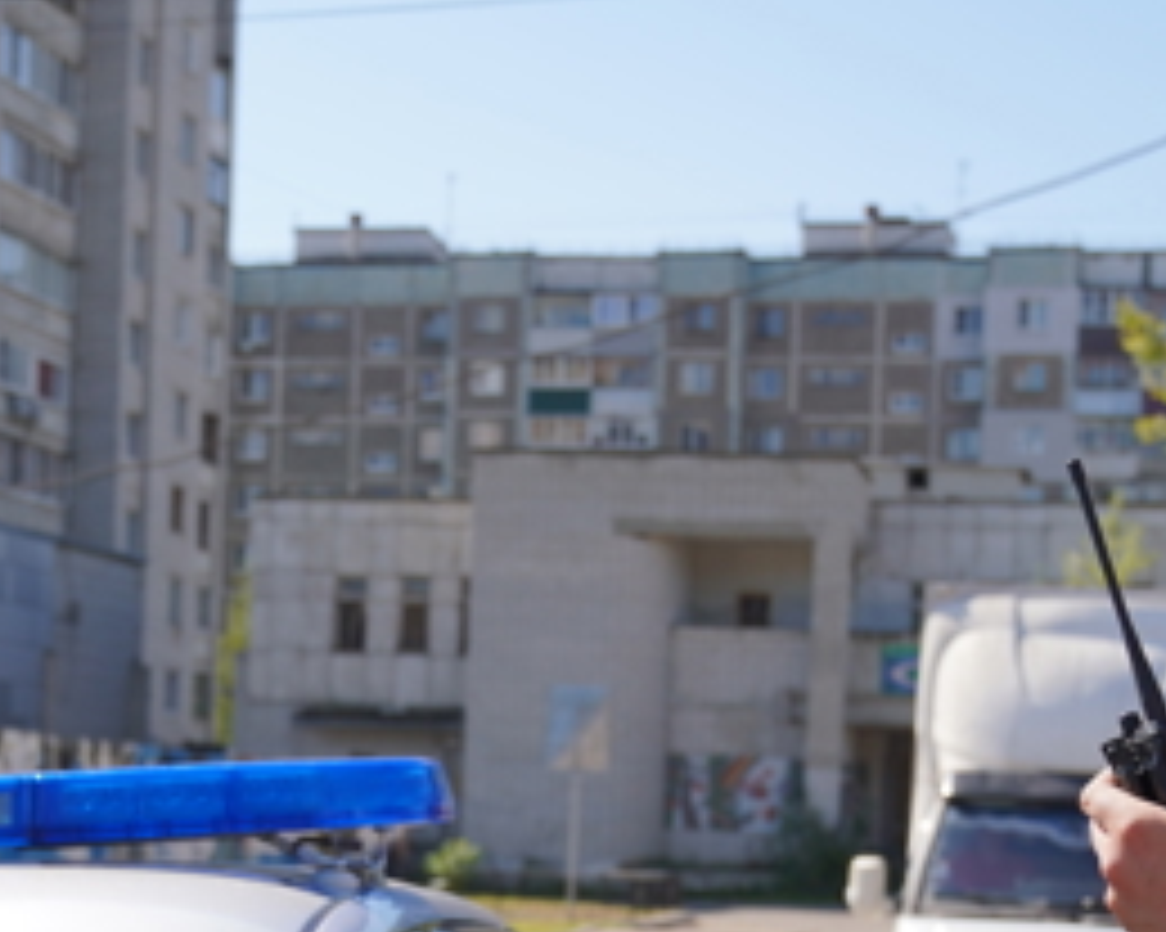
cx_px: 455
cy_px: 932
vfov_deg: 17.3
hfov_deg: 21.9
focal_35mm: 87
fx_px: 3001
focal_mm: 32
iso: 100
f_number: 4.5
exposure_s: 1/640
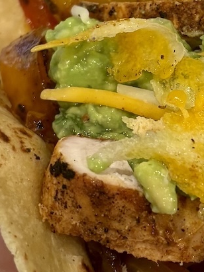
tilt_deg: -64.0
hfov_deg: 12.4
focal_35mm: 118
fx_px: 928
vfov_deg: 16.6
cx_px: 208
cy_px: 56
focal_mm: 5.96
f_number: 1.6
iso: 125
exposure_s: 1/60
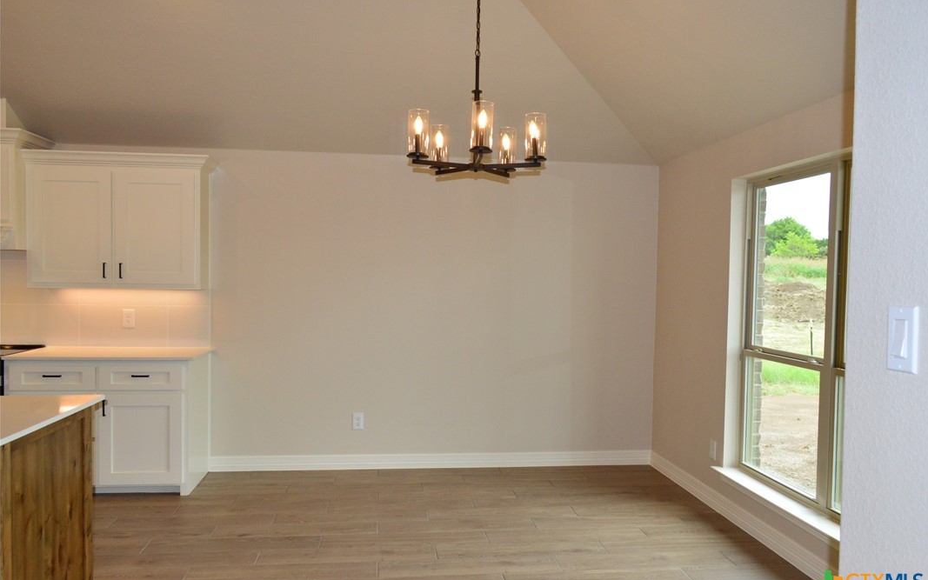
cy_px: 299
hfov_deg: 66.5
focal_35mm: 28
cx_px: 472
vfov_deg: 44.5
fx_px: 708
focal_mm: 18
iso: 800
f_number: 6.3
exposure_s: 1/200
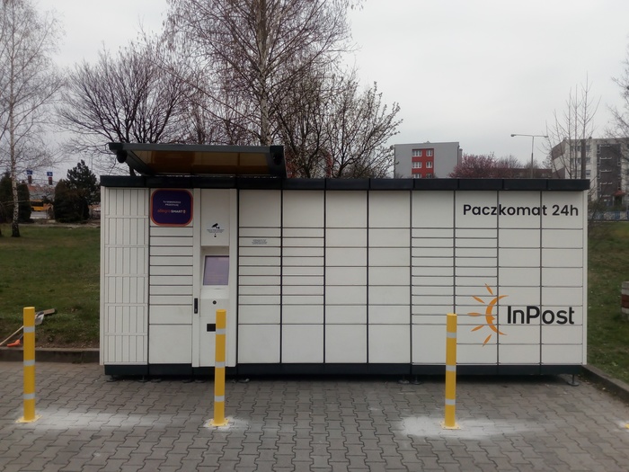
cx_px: 314
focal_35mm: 27
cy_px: 236
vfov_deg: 51.4
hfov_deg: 65.3
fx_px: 491
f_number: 2
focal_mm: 3.5
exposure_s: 1/490
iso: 113
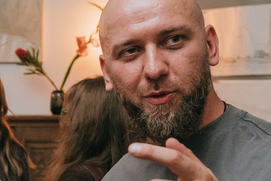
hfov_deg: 16.9
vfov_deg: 11.9
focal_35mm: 114
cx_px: -78
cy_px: 174
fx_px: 858
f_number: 5
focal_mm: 35
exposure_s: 1/200
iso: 1600
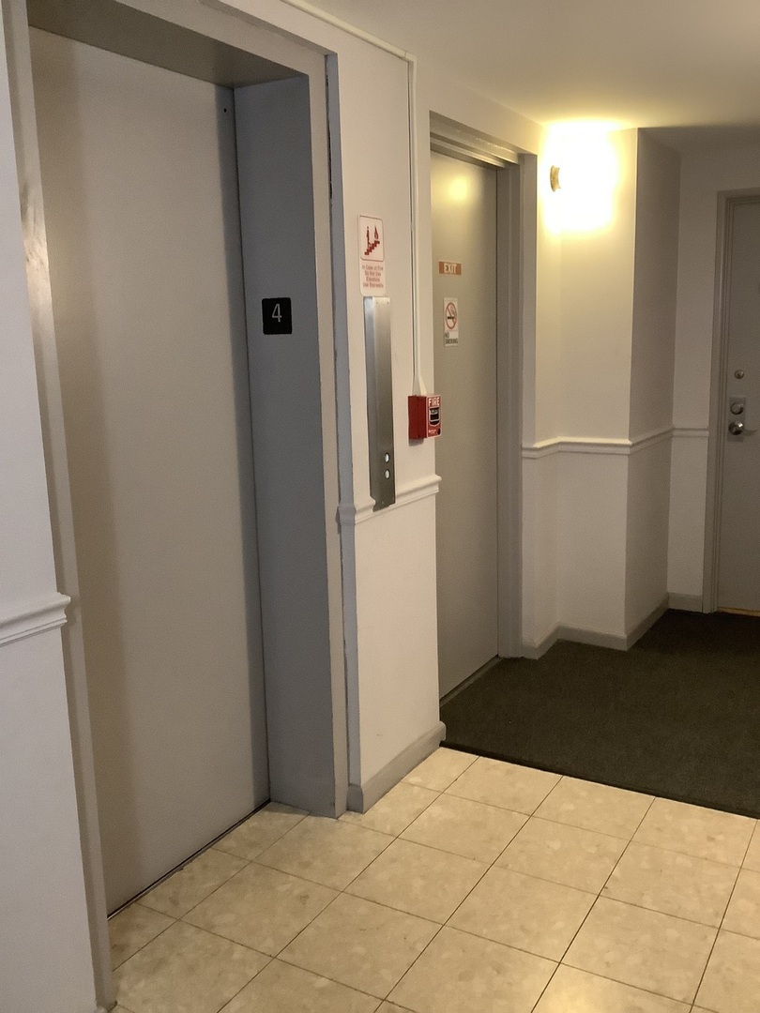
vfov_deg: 58.4
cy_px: 506
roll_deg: +1.1
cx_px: 380
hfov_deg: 45.4
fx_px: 907
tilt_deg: -9.7
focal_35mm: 31
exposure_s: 1/30
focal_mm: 3.3
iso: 400
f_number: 2.4
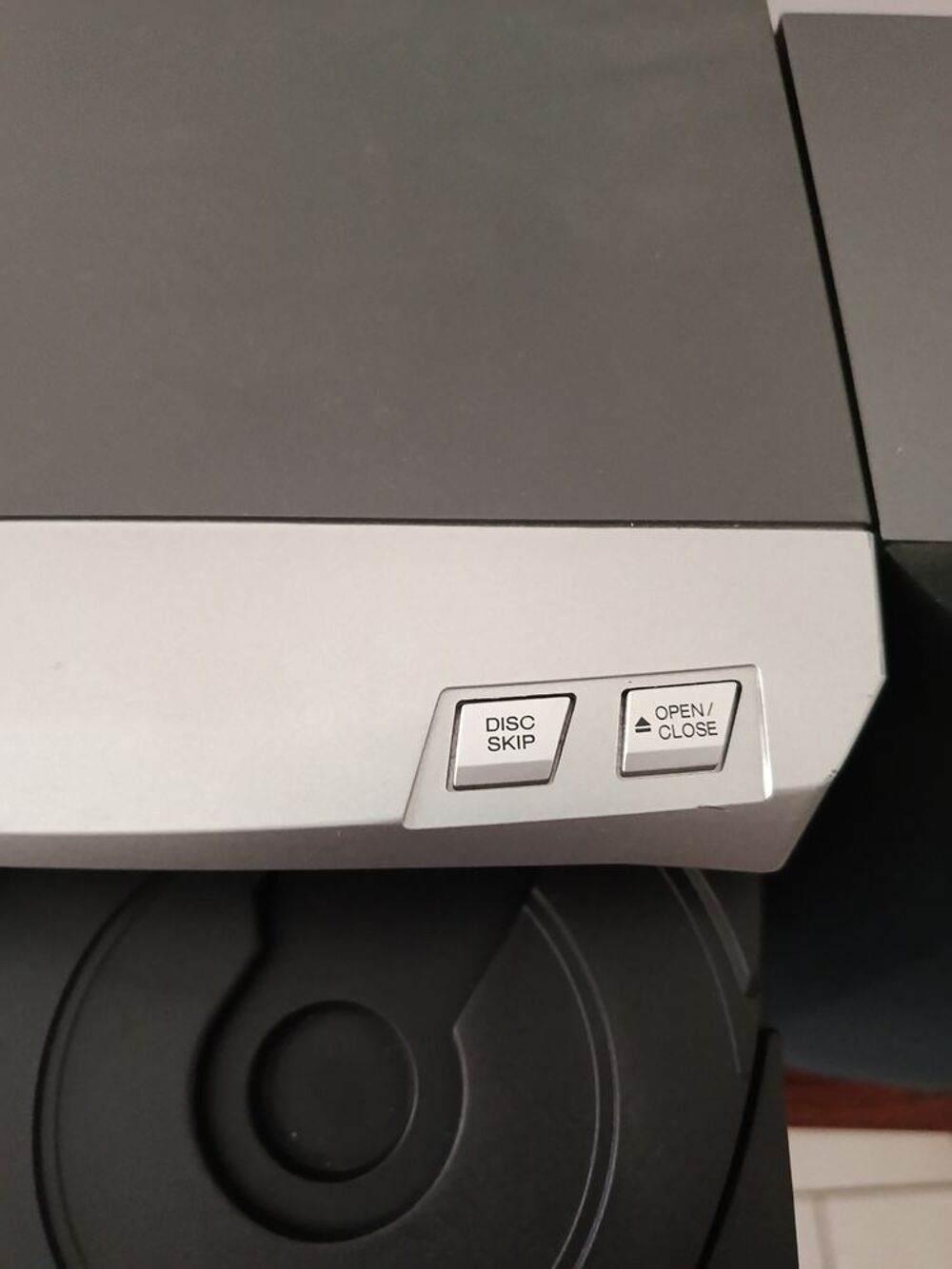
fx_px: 880
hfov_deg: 56.8
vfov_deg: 71.6
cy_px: 634
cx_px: 476
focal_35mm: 24
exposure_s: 1/20
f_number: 1.7
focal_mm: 5.24
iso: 5000
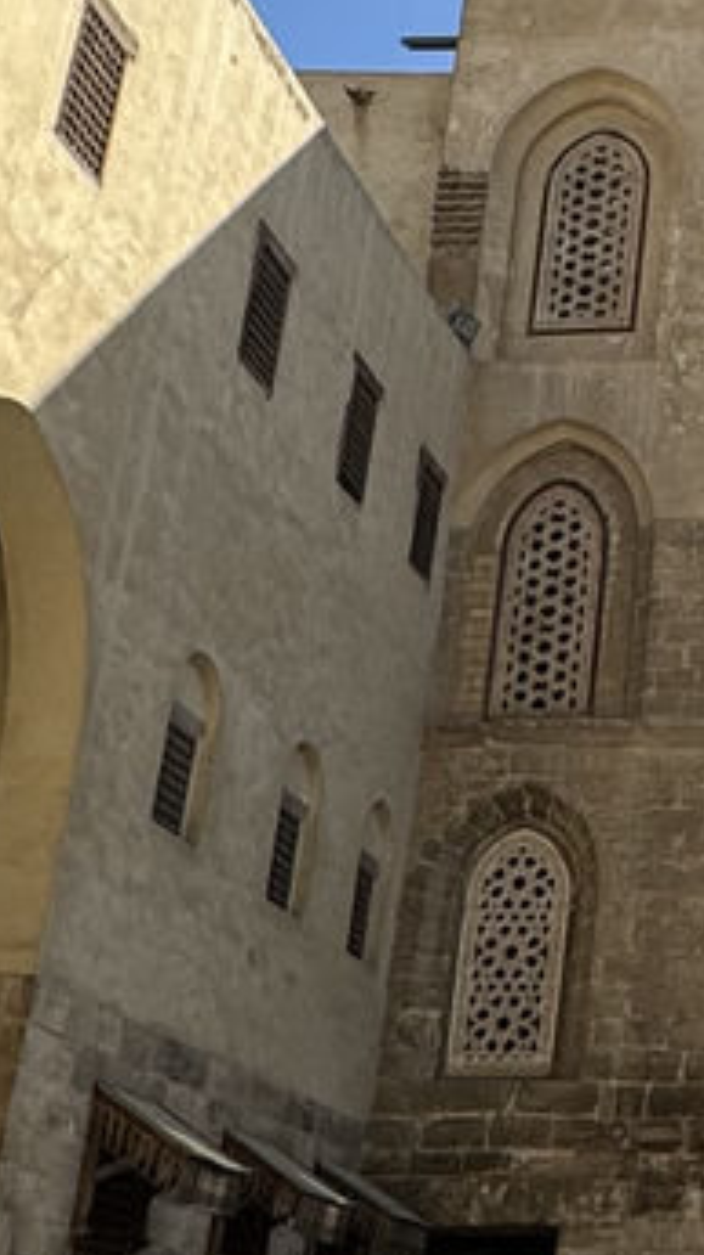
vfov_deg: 29.5
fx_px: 2361
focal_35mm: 71
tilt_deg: +24.9
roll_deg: -1.2
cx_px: 1120
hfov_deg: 15.4
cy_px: 405
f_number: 2.2
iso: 50
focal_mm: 2.22
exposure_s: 1/1477
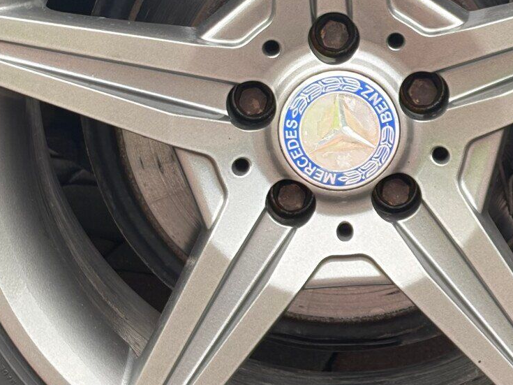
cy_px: 124
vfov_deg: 10.7
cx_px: 339
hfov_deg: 14.3
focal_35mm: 138
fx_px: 2045
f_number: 1.6
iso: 40
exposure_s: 1/121
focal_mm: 5.96
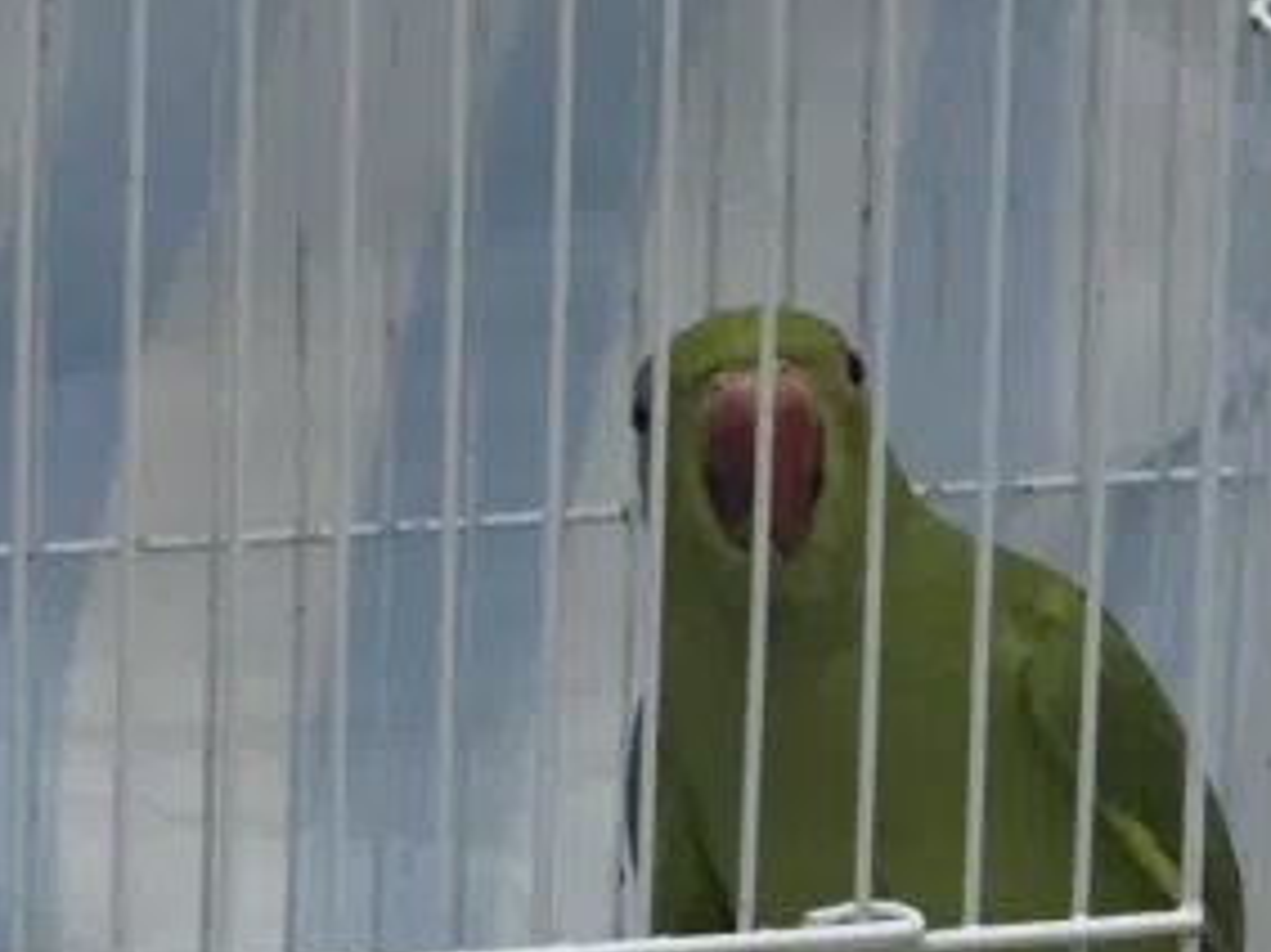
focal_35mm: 174
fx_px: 6386
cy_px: 498
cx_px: 889
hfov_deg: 11.3
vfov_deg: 8.5
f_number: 2.8
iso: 200
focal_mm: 9
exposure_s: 1/50
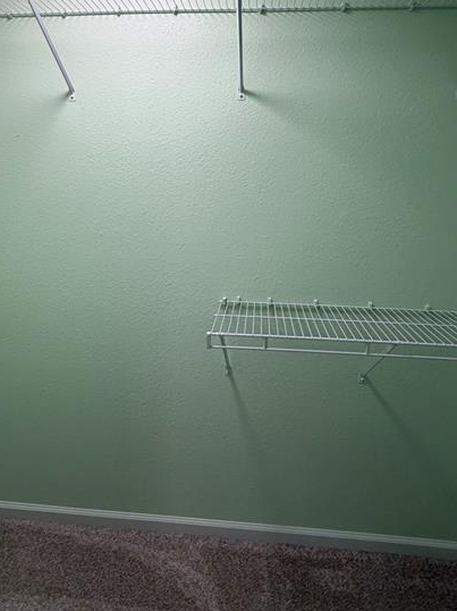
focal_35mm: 20
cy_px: 234
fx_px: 352
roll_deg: -1.1
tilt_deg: -8.7
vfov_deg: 80.4
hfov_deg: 65.9
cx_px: 230
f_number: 2.2
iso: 200
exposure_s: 1/120
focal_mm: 2.22
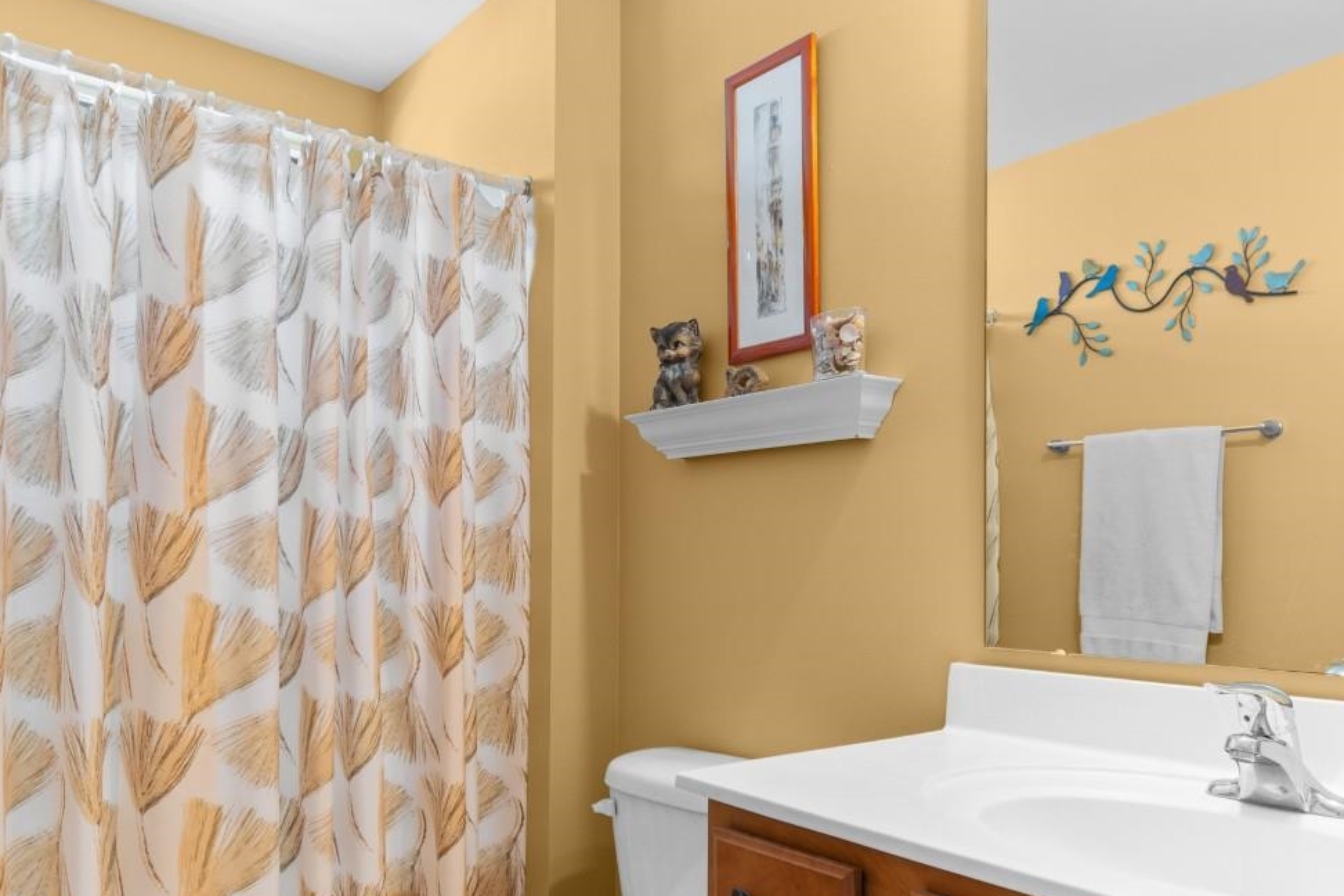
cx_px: 668
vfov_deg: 51.0
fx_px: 933
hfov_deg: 71.5
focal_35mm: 25
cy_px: 531
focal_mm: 10
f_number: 4.5
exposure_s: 1/4
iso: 100
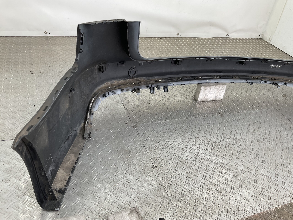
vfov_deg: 48.2
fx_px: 245
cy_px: 110
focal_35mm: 29
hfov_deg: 61.7
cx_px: 146
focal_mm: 3
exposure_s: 1/120
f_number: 1.8
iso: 25
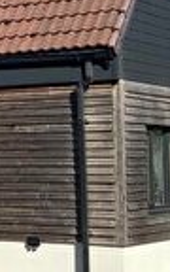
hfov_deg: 8.0
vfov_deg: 14.0
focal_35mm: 149
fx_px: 1105
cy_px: 105
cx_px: -257
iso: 20
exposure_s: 1/1984
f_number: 1.8
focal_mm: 3
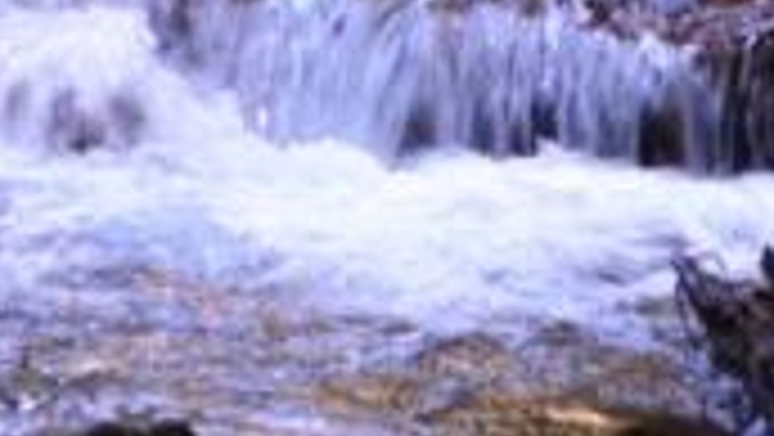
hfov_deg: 10.4
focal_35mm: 204
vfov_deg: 5.8
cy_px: -438
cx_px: -86
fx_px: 4188
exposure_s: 1/25
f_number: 2.5
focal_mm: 35
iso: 100
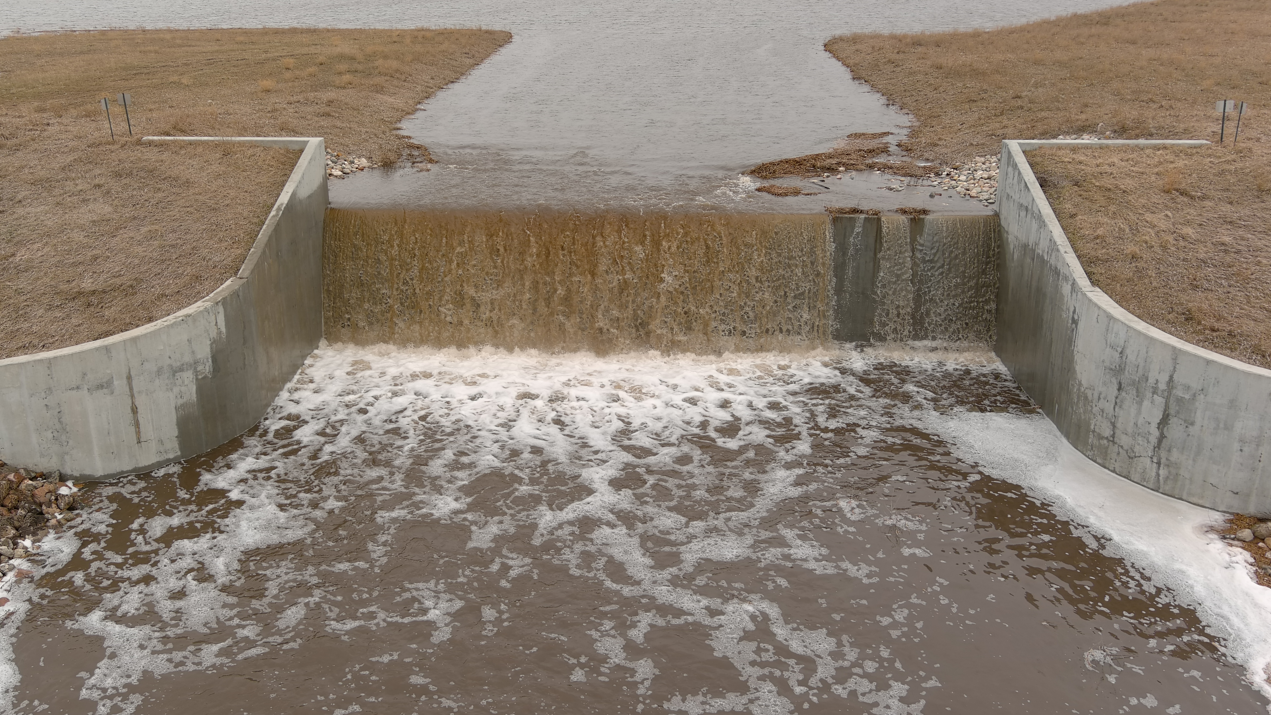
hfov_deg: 56.5
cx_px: 556
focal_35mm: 35
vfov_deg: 33.7
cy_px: 346
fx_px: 1180
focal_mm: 10.57
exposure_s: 1/800
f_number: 2.8
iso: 100
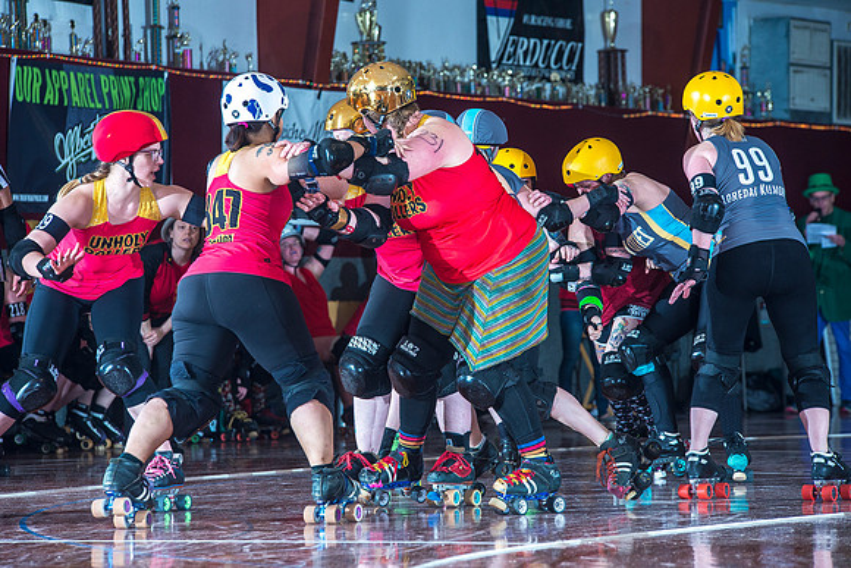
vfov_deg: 7.4
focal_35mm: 185
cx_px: 426
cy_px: 284
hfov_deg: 11.1
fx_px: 4374
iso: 800
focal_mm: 185
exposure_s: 1/160
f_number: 6.3
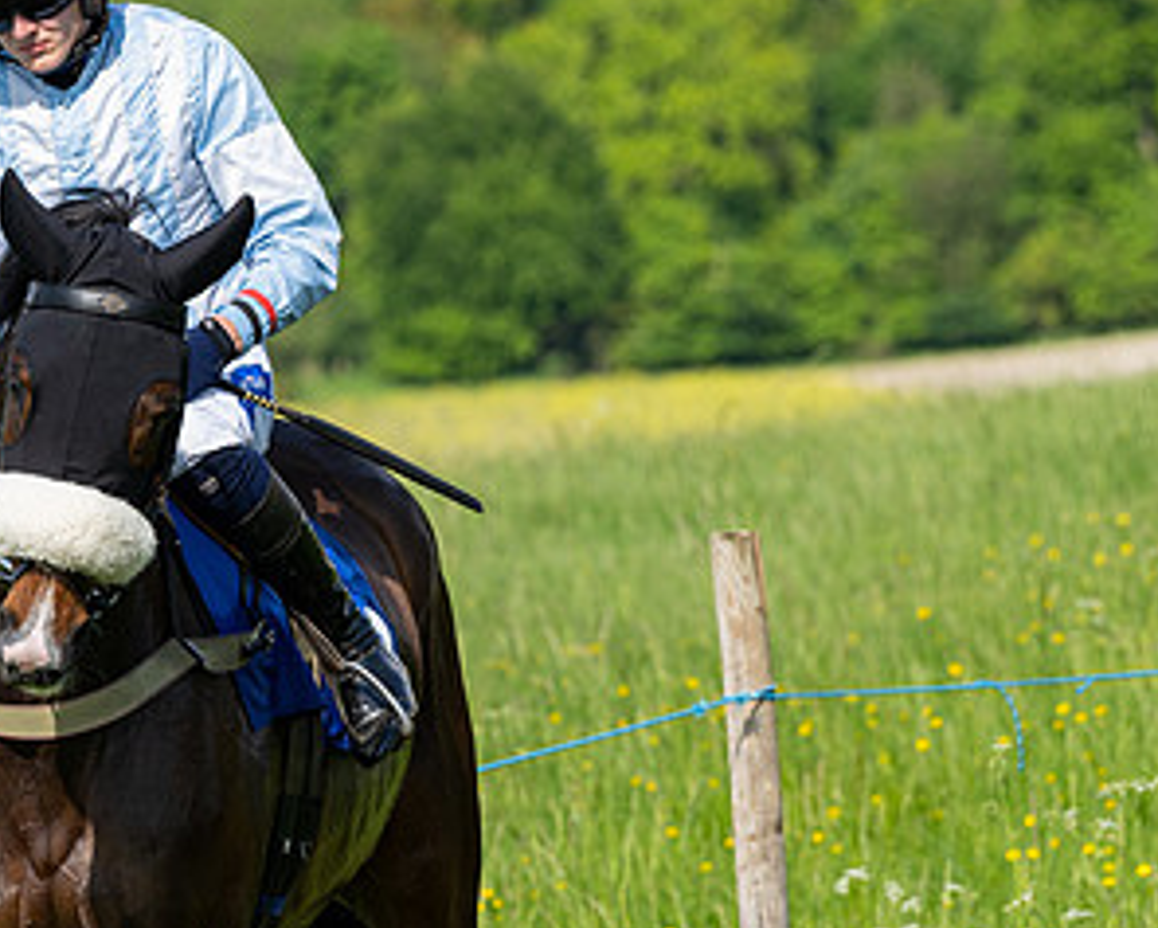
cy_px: 847
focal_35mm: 463
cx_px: 114
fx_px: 15873
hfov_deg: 4.2
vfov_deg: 3.3
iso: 200
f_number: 5
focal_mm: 160
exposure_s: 1/1000
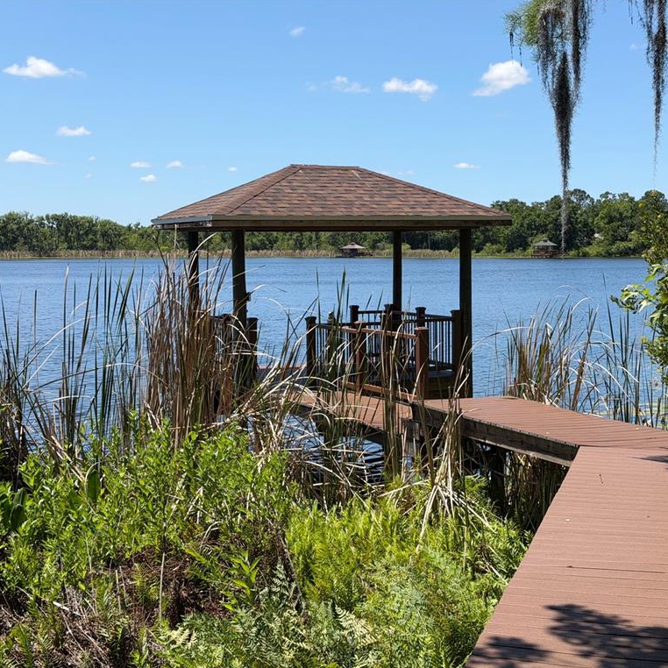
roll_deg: +1.5
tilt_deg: -4.7
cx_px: 376
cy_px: 334
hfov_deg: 30.0
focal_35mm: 57
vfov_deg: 30.0
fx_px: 1244
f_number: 1.78
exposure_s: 1/4878
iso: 64
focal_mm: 6.76
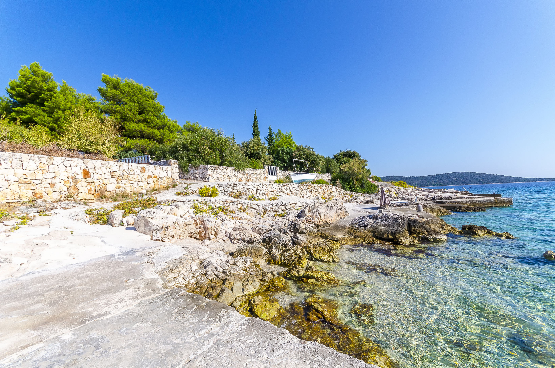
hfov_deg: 100.5
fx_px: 231
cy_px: 184
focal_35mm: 15
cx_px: 278
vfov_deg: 77.1
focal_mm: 10
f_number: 8
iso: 100
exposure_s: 1/1000
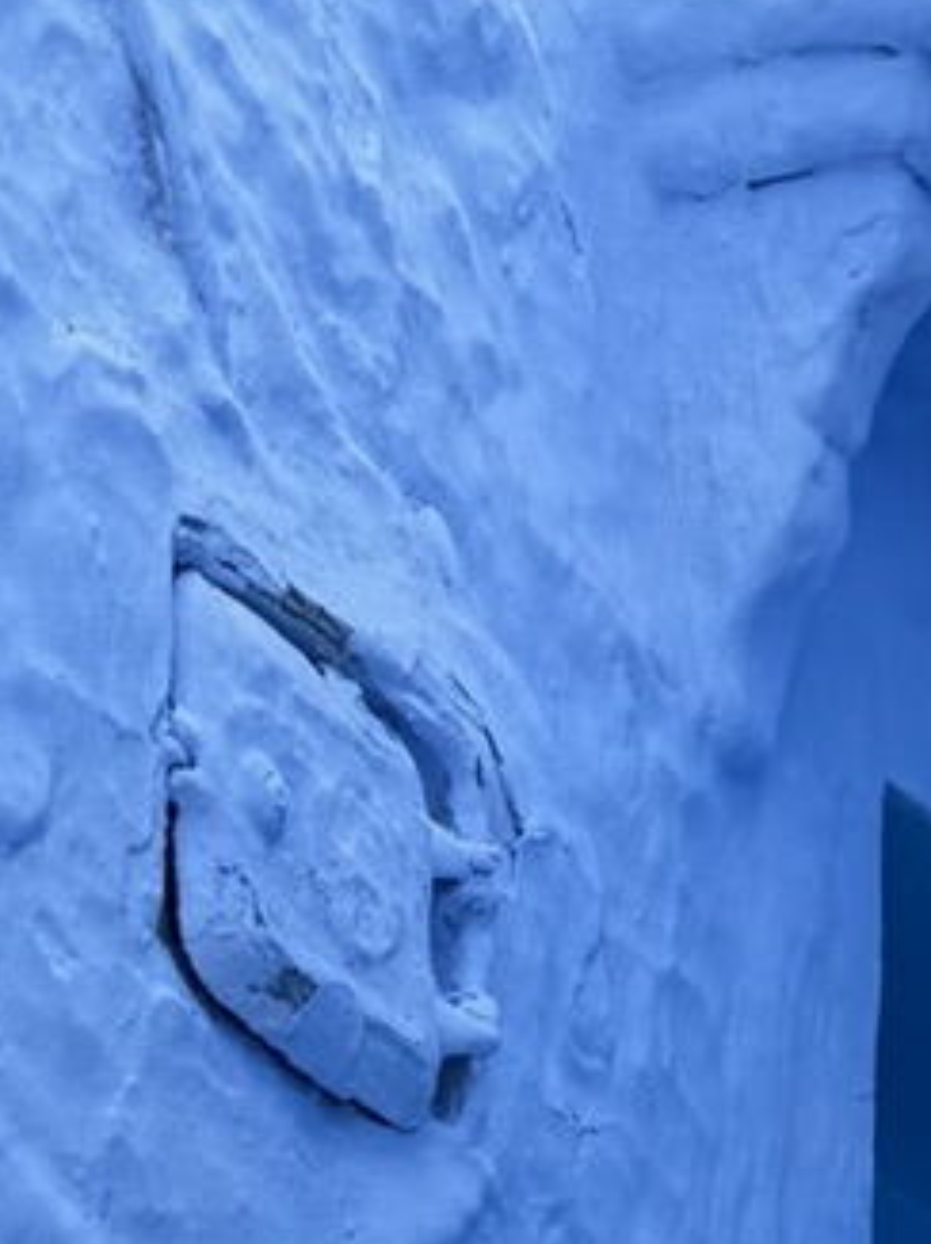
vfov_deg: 10.6
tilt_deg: +0.1
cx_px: 2003
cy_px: 3244
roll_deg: +1.4
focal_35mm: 151
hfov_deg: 9.1
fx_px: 5422
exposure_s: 1/551
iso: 80
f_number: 1.78
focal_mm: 6.76
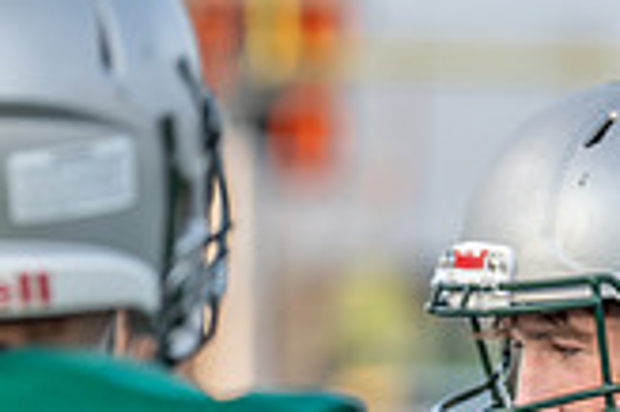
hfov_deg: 3.7
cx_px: 627
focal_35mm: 564
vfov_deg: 2.4
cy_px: 611
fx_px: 9703
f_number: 2.8
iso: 640
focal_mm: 135
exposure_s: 1/1600
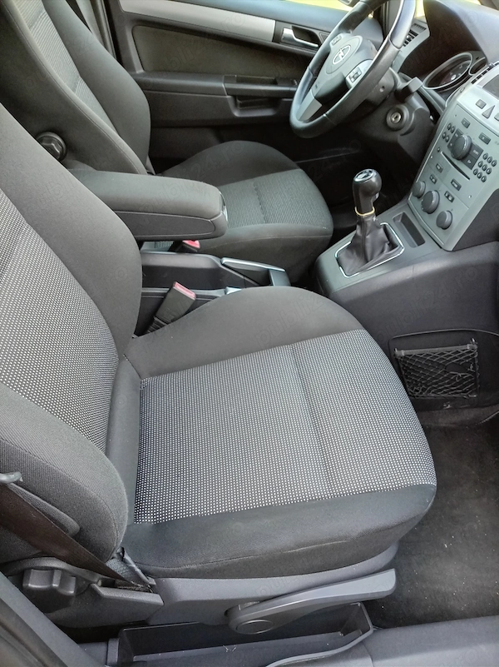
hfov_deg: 54.8
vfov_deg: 69.4
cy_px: 334
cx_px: 250
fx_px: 481
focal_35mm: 25
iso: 201
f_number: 1.8
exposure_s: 1/25
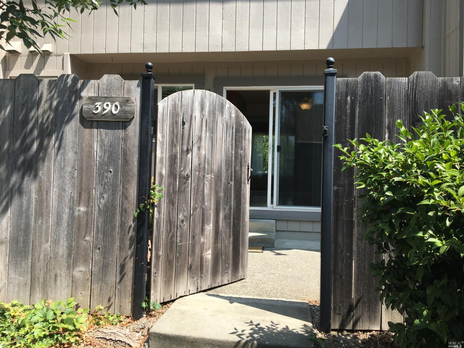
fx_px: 389
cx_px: 232
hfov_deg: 61.7
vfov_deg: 48.2
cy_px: 174
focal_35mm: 29
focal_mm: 4.15
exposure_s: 1/769
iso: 25
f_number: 2.2
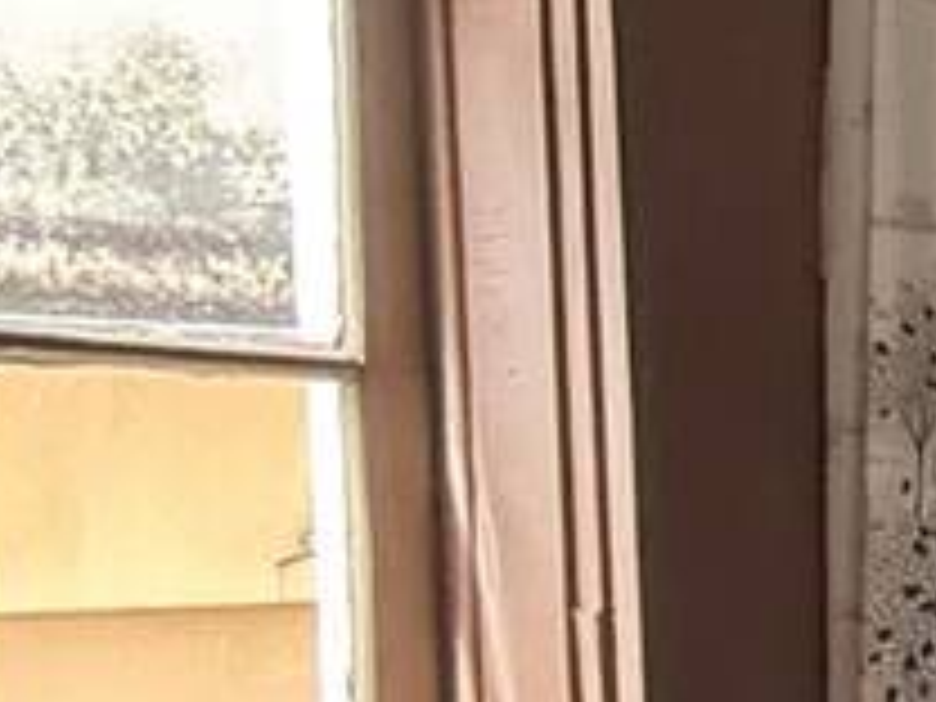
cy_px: 585
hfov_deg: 12.2
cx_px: 2632
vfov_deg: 15.1
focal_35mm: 97
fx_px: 2623
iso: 400
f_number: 2.2
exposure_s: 1/60
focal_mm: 2.22
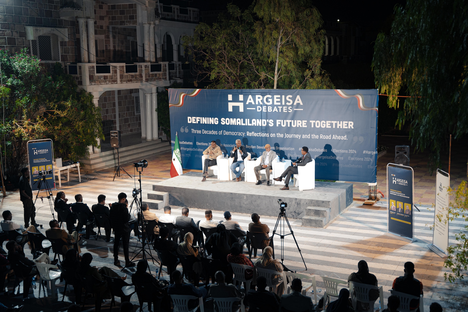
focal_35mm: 44
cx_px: 234
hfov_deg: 44.2
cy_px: 156
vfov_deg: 30.3
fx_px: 576
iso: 500
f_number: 2.8
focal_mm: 44.3
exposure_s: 1/50
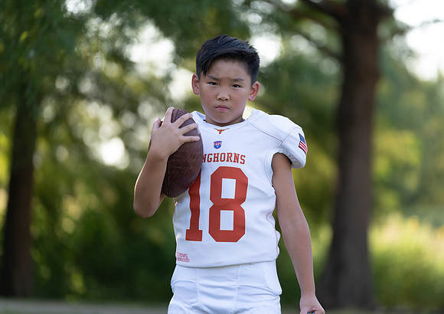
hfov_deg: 12.6
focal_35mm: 160
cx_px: 239
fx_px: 2013
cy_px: 154
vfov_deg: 8.9
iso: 160
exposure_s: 1/400
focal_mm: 147
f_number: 2.8
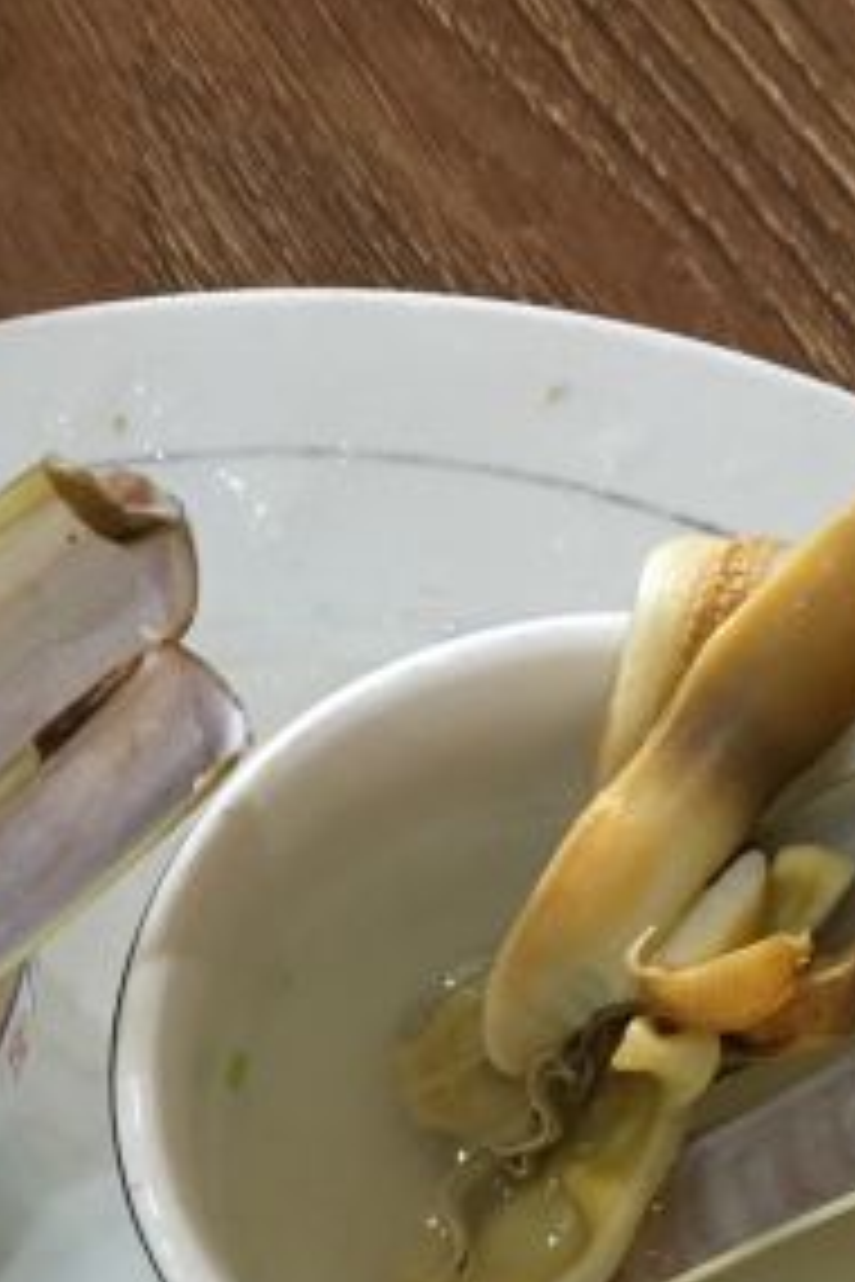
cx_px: 160
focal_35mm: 74
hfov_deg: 18.2
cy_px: 1457
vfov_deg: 25.1
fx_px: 2636
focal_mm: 4.15
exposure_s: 1/33
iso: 160
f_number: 2.2
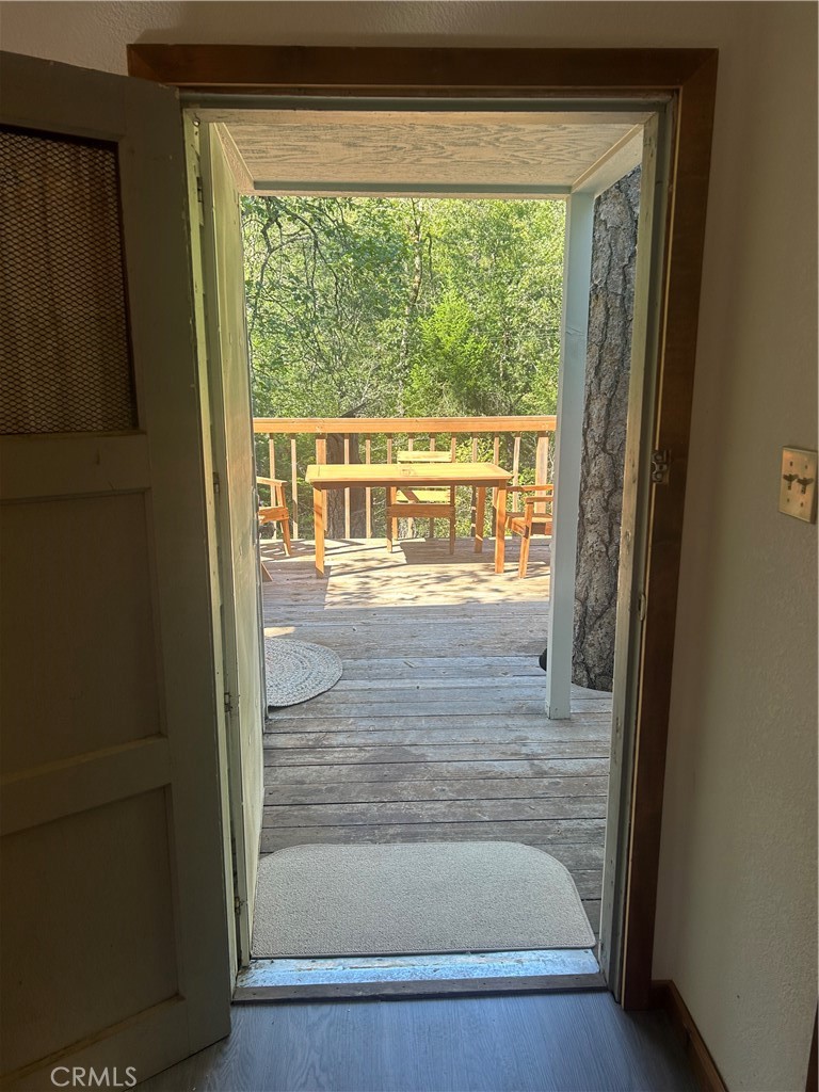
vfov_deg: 67.3
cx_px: 410
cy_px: 546
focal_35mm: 26
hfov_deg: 53.1
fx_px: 820
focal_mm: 5.7
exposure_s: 1/225
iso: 40
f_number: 1.5
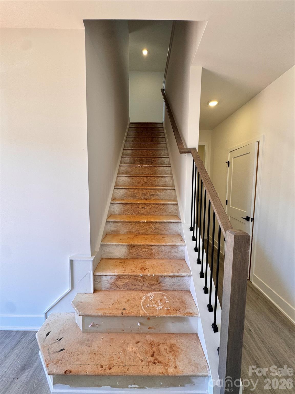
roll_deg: -0.7
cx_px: 148
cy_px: 197
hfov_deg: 85.7
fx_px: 159
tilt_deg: -6.0
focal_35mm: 14
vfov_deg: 102.1
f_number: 2.2
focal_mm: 2.22
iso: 100
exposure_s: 1/120
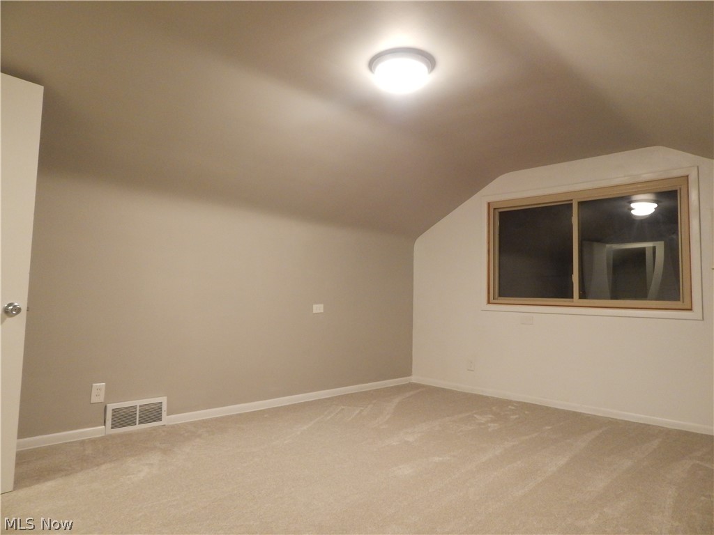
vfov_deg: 58.9
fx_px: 474
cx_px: 357
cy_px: 268
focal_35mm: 23
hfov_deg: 73.9
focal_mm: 4
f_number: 3
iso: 400
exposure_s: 1/13
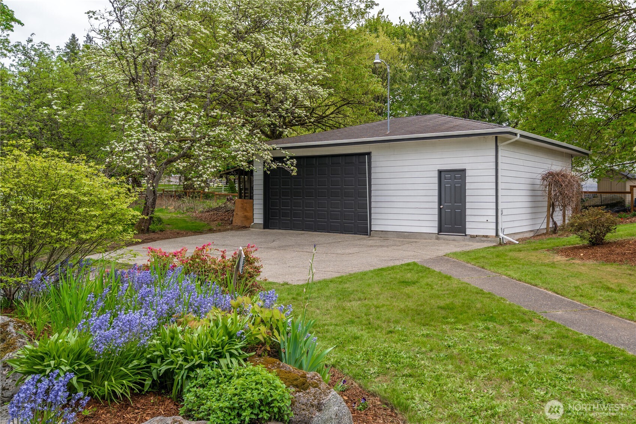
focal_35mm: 24
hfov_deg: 73.7
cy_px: 212
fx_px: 424
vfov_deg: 53.1
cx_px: 318
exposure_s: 1/30
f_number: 7.1
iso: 100
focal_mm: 24
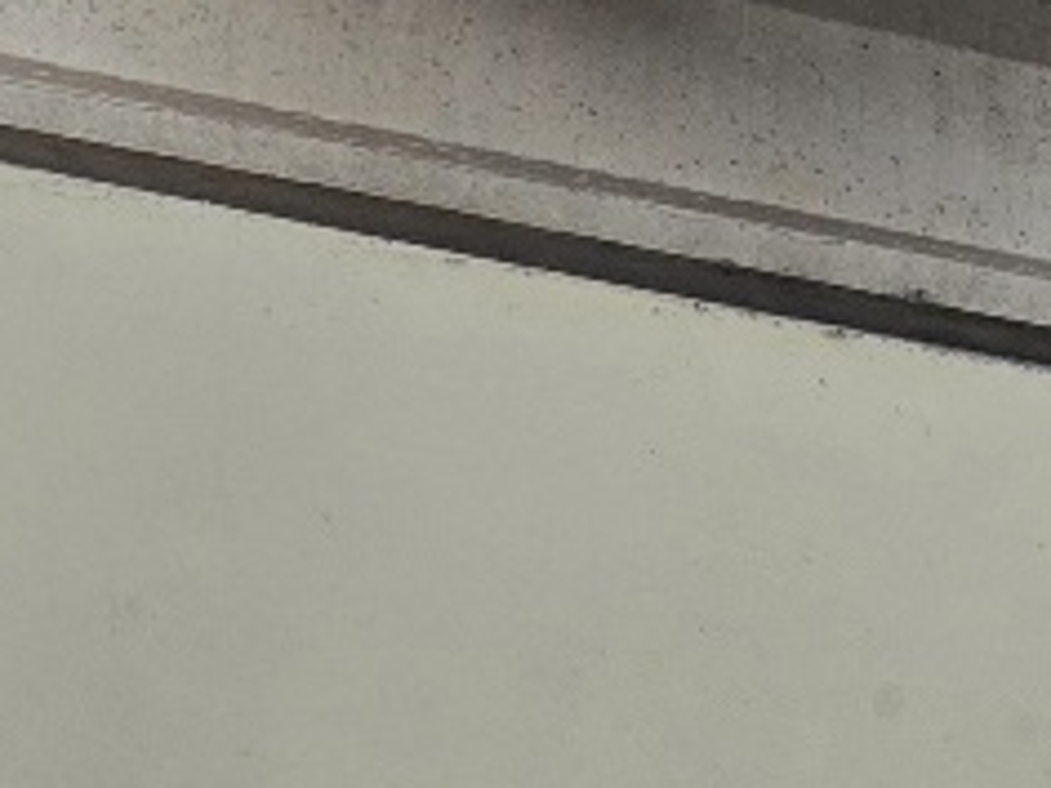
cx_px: 2374
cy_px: 2181
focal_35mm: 156
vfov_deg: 8.3
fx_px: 4736
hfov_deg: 11.0
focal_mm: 6.3
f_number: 1.7
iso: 80
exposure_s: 1/182
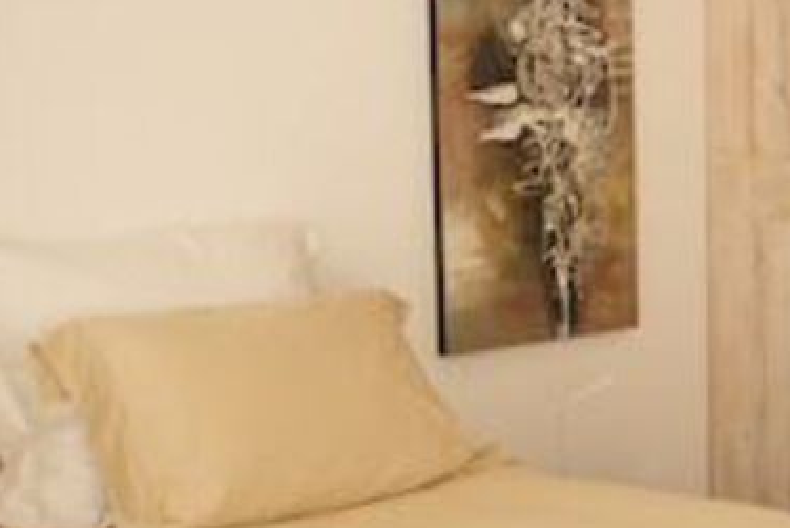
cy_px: 267
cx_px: 711
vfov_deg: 15.9
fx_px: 1888
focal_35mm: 86
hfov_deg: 23.0
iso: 100
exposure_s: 1/8
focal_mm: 30
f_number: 5
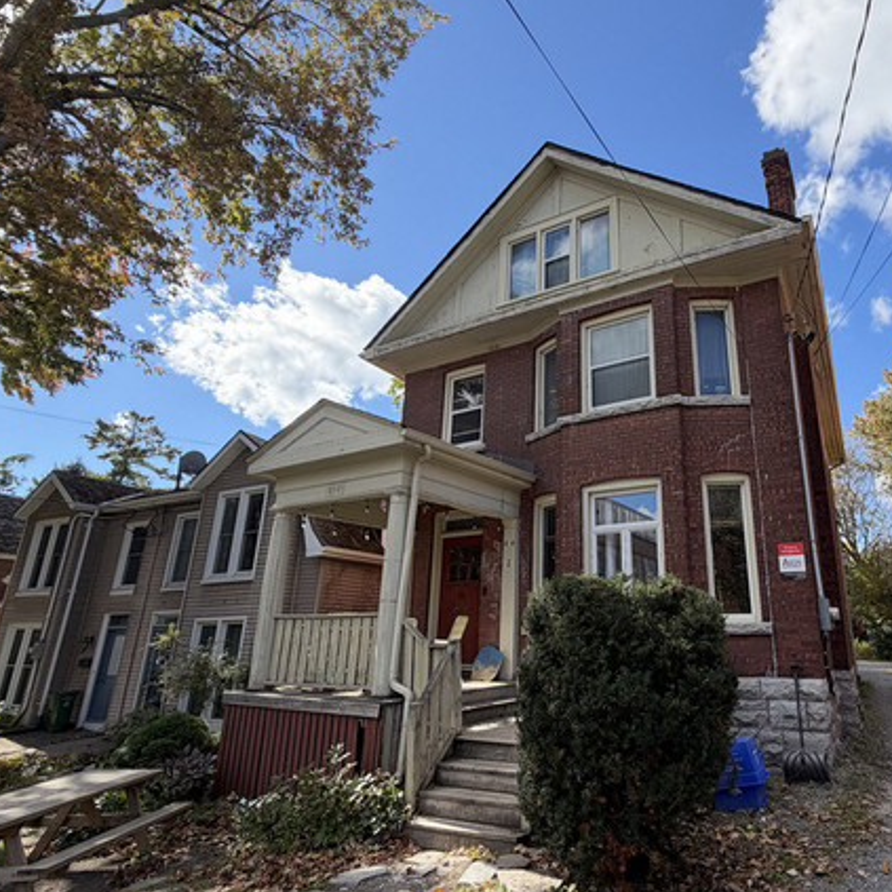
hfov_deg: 72.7
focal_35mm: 20
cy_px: 468
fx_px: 583
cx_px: 592
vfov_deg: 74.8
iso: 40
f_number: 2.2
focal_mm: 2.22
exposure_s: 1/631
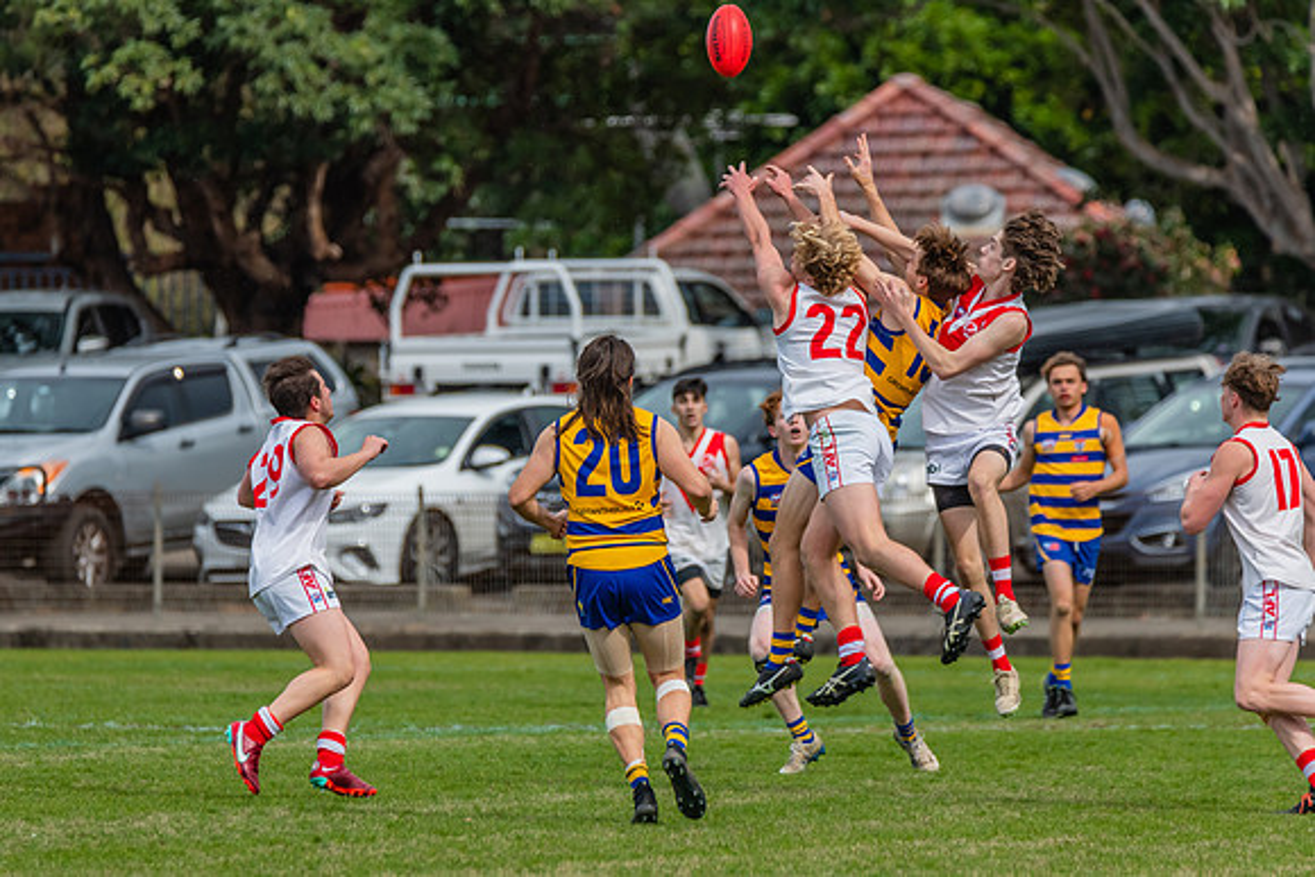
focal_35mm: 465
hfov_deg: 4.4
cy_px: 458
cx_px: 606
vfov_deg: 3.0
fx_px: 16974
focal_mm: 420
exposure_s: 1/1600
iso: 800
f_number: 7.1
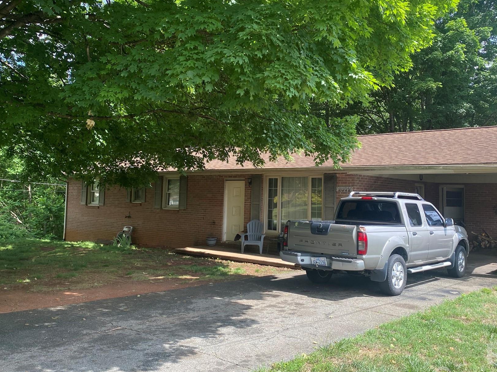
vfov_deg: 42.9
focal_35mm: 33
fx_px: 474
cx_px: 270
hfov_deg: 55.3
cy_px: 168
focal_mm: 4.25
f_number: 1.8
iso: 32
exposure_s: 1/673
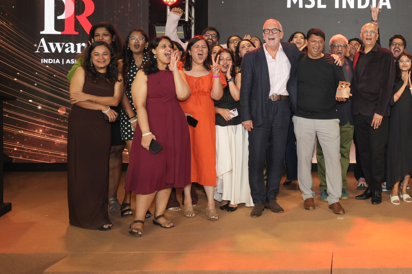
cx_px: 364
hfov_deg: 42.1
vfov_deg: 30.6
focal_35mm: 43
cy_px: 67
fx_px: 492
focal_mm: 24
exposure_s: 1/100
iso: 1250
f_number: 5.6
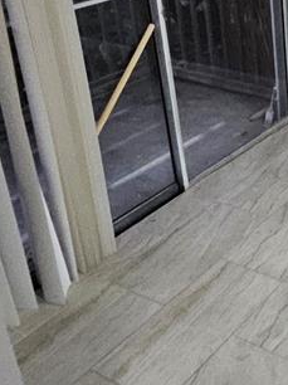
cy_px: 103
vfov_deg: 36.8
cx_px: 384
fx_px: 567
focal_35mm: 51
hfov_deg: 24.5
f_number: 2.2
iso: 500
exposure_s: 1/30
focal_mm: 1.74
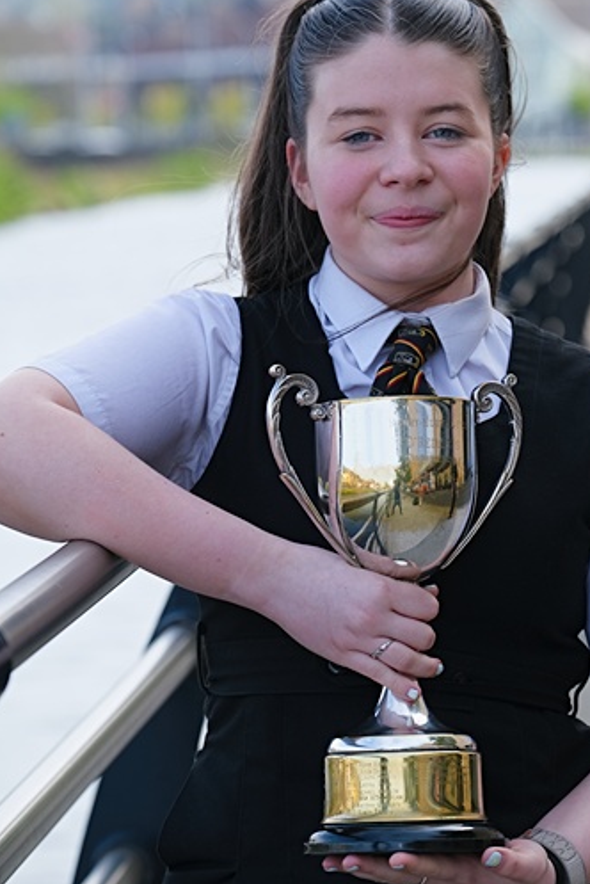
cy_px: 454
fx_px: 3878
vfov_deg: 13.0
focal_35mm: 158
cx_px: 347
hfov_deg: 8.7
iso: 200
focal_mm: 87.1
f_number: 3.6
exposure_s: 1/640
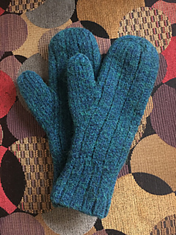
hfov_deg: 48.2
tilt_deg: -84.0
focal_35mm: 29
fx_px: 197
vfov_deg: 61.7
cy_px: 118
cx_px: 88
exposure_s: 1/15
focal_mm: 4.15
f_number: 2.2
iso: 500
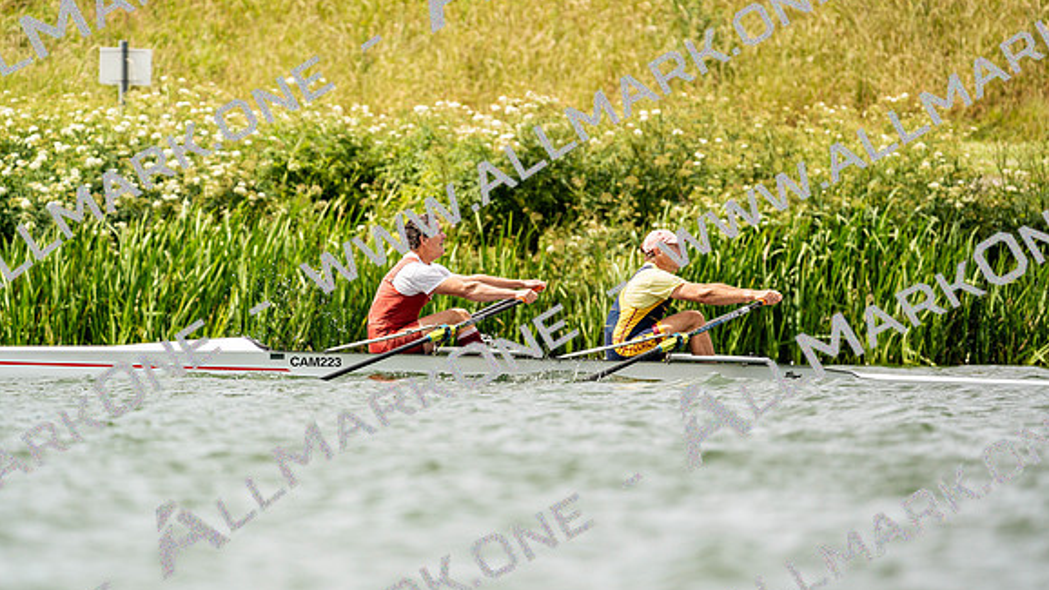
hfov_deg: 3.4
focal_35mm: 631
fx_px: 17550
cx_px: 524
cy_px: 299
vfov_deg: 1.9
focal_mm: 600
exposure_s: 1/2000
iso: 320
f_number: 6.3
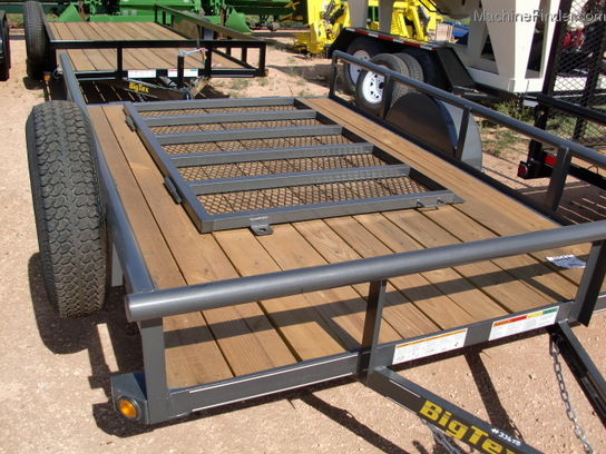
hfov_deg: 51.4
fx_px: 630
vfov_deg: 39.7
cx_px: 303
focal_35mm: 36
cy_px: 227
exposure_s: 1/200
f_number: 7.9
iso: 64
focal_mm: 6.3
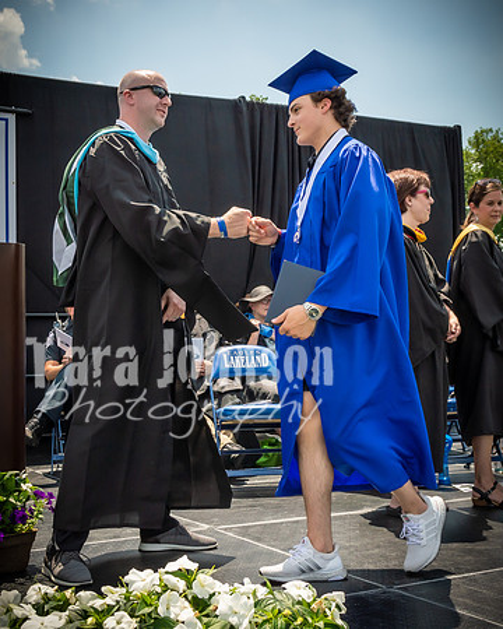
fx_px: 958
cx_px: 252
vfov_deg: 36.3
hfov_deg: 29.4
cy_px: 281
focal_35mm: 51
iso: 200
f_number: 7.1
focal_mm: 22
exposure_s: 1/800
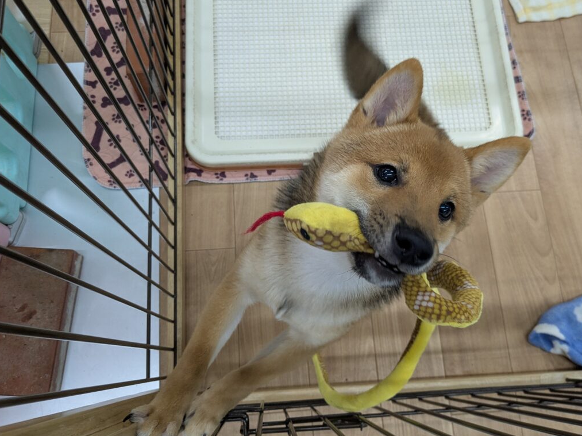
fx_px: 538
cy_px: 200
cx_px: 283
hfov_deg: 56.8
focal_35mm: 32
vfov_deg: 44.1
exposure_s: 1/99.9
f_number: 1.73
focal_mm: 4.38
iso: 100
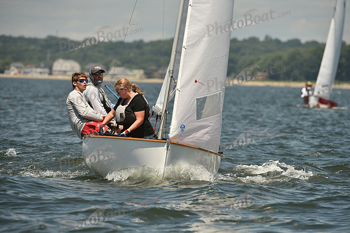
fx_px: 3306
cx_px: 175
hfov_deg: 6.1
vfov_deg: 4.0
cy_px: 116
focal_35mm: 340
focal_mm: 340
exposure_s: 1/1600
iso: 250
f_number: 6.3
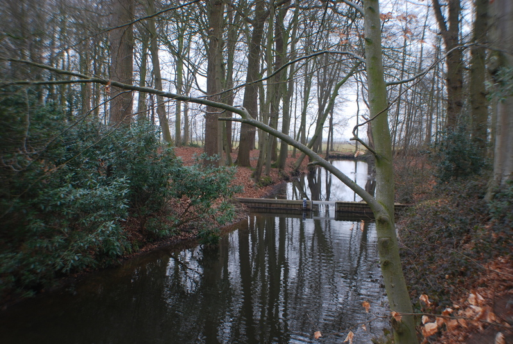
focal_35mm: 48
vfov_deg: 28.2
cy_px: 172
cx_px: 256
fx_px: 685
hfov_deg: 41.1
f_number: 4.5
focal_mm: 32
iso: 200
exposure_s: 1/80
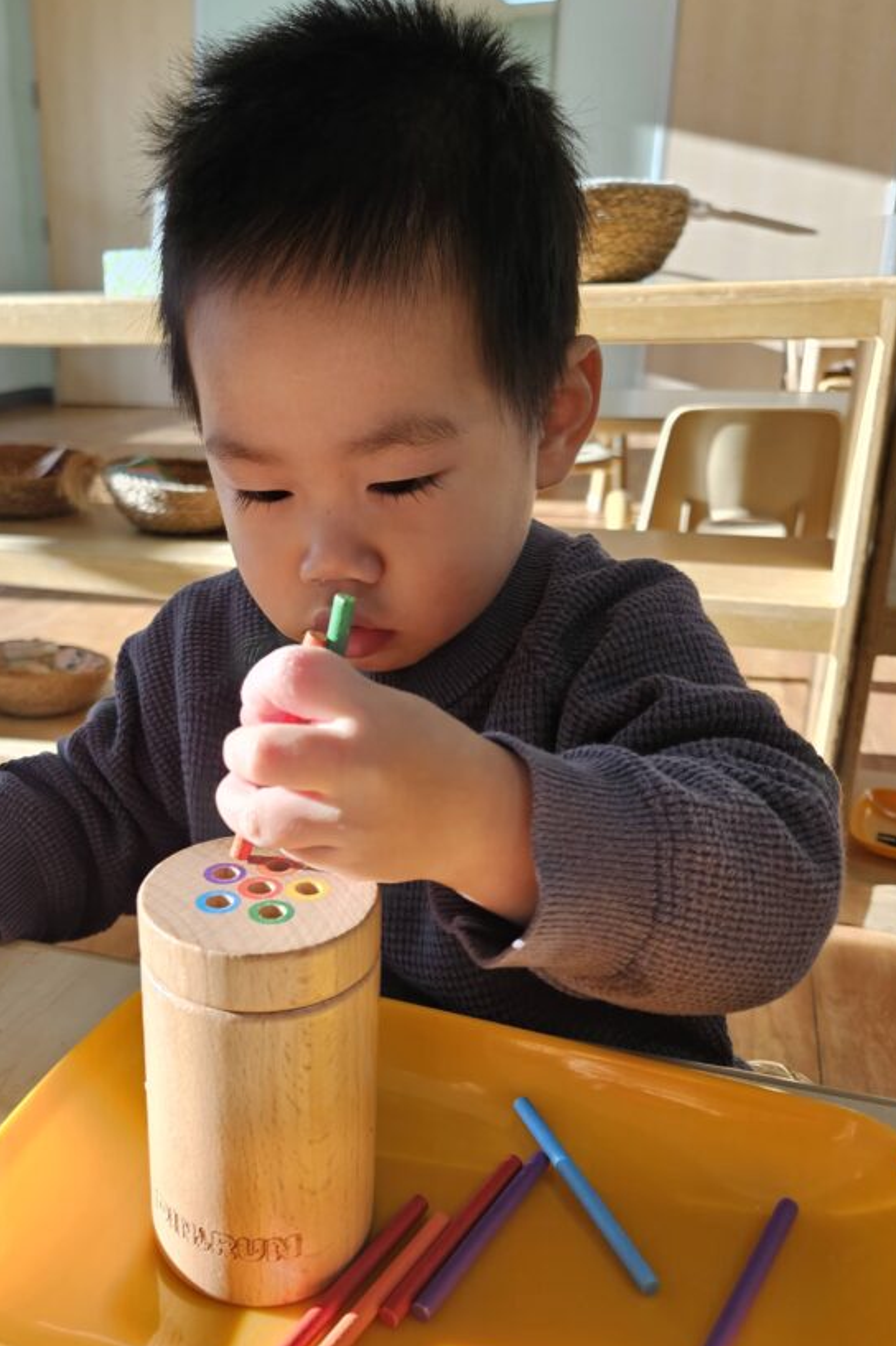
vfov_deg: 62.0
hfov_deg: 42.9
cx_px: 285
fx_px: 1121
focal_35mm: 30
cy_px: 675
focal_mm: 5.4
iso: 40
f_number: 1.8
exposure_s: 1/120
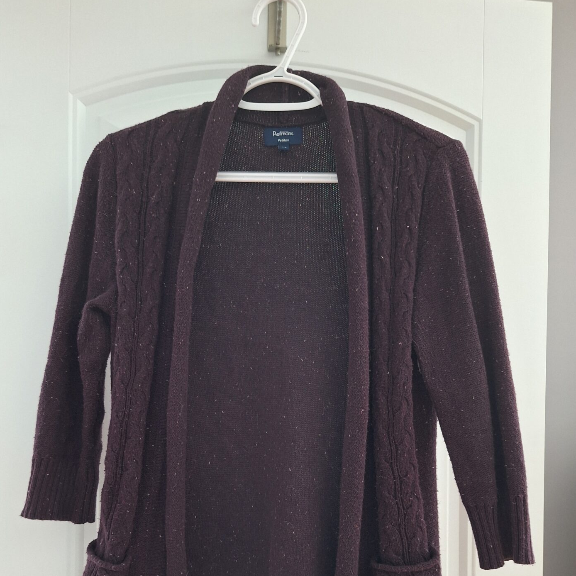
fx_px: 565
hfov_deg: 54.0
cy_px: 408
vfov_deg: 52.4
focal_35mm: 30
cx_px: 271
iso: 200
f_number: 1.8
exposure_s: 1/30
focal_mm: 5.54
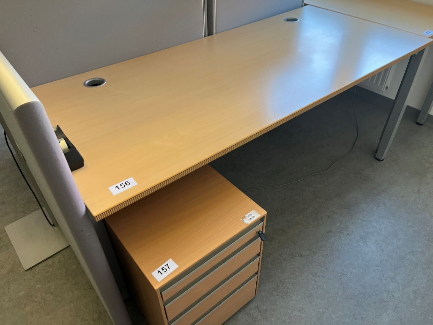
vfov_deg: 53.1
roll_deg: +1.6
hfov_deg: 67.3
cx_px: 216
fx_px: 325
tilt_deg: -42.1
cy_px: 162
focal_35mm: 26
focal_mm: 5.1
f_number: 1.6
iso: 125
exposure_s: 1/100
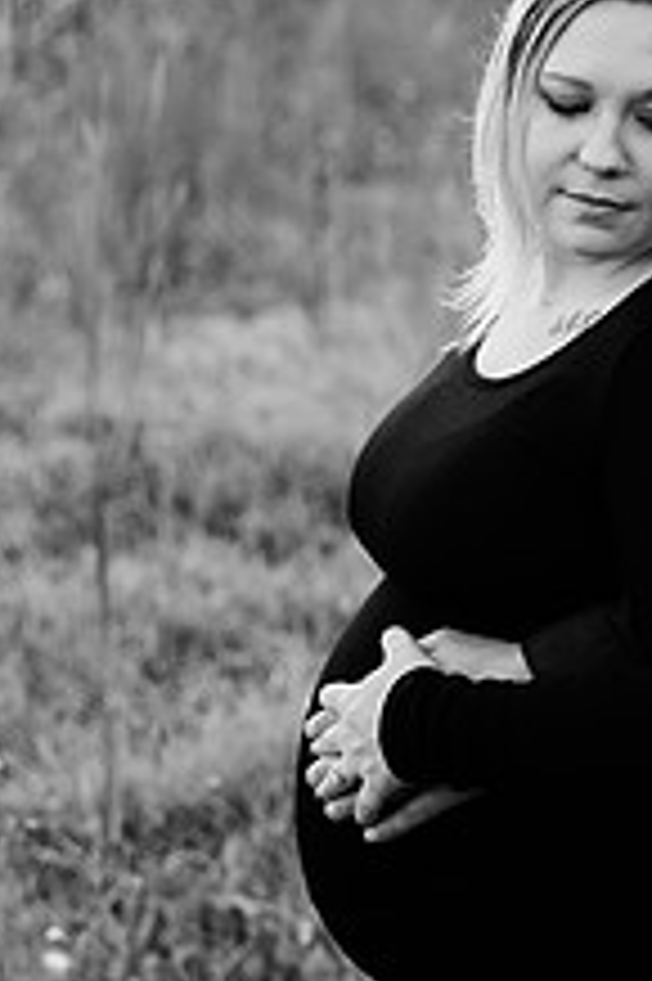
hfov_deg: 11.3
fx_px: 3265
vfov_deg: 17.0
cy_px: 302
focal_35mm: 120
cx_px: 600
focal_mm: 58
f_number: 3.2
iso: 400
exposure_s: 1/200
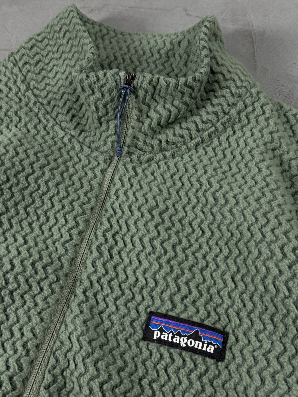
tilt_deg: -59.6
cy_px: 198
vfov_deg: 39.7
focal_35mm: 48
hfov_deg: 30.3
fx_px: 551
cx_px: 149
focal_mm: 6.76
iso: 125
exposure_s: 1/60
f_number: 1.78
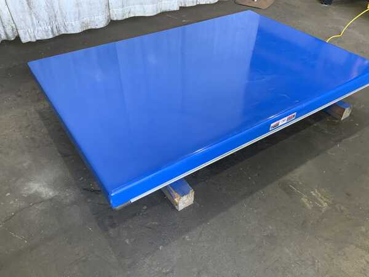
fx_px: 309
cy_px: 138
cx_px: 184
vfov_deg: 48.2
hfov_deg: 61.7
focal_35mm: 29
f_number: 1.8
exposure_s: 1/60
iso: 80
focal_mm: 3
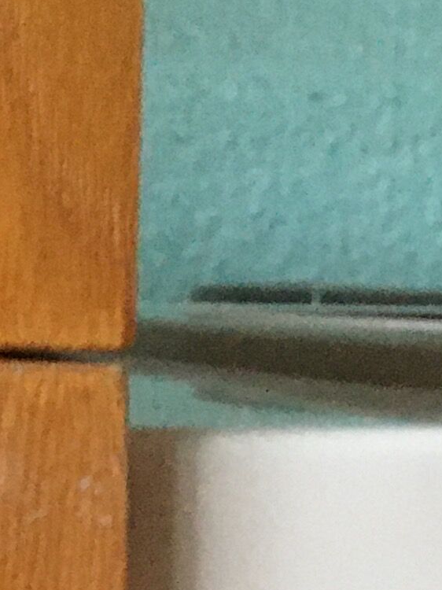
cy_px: 1206
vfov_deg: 11.4
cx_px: 245
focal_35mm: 156
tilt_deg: -21.0
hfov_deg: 9.5
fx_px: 2657
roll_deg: -2.2
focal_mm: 4.15
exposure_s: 1/17
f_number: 2.2
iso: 200
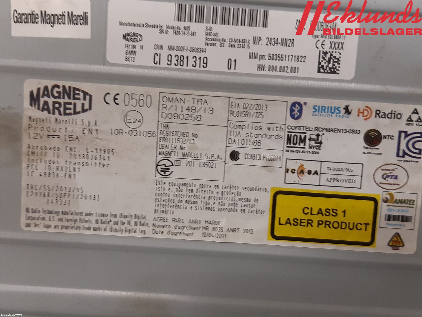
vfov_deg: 53.1
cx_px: 211
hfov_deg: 67.3
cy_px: 158
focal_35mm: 26
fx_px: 317
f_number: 1.7
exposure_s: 1/50
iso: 125
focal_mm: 3.93
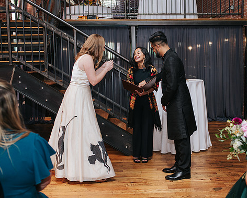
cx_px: 148
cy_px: 107
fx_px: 336
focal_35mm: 46
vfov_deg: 32.7
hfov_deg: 40.1
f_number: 3.2
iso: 800
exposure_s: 1/200
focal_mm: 35
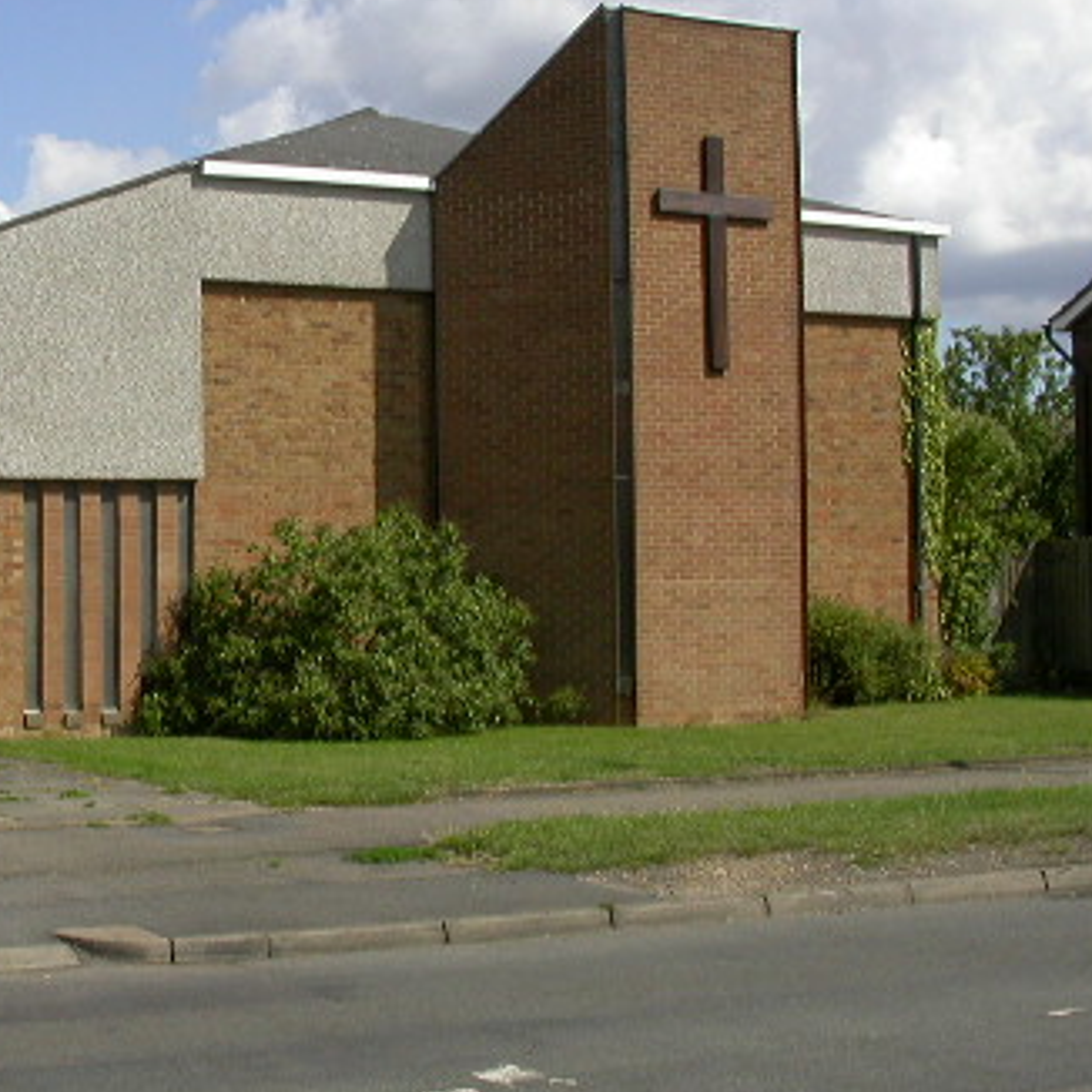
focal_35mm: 66
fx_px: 2356
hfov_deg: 25.3
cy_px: 509
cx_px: 111
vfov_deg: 26.1
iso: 100
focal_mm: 7.85
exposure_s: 1/454
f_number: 7.5
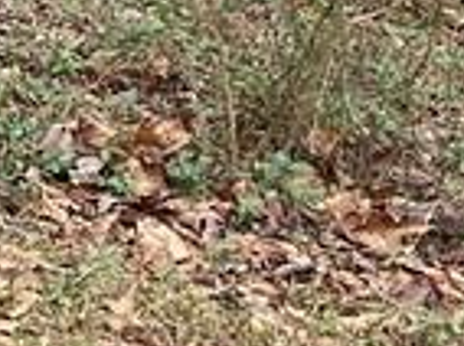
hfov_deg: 8.8
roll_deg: +1.7
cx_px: -879
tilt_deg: -11.1
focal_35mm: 188
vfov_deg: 7.6
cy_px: -343
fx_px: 2516
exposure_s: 1/163
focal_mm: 4.25
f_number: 1.8
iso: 32
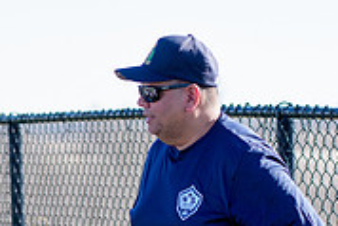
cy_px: 244
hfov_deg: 6.3
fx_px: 3054
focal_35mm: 325
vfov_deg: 4.2
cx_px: -103
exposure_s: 1/1600
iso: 500
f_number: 4.5
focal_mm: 100
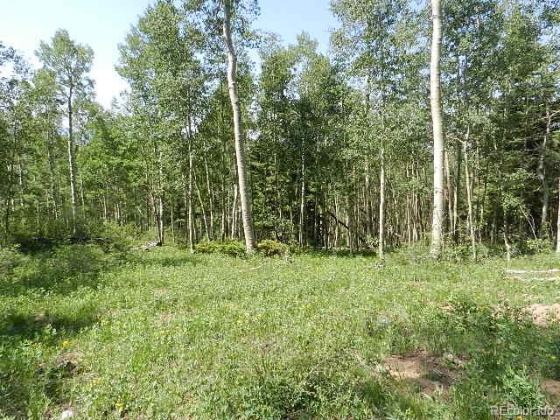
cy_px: 210
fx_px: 372
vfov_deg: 58.9
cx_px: 280
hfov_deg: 73.9
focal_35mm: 23
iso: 160
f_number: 3.4
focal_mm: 4
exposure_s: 1/100
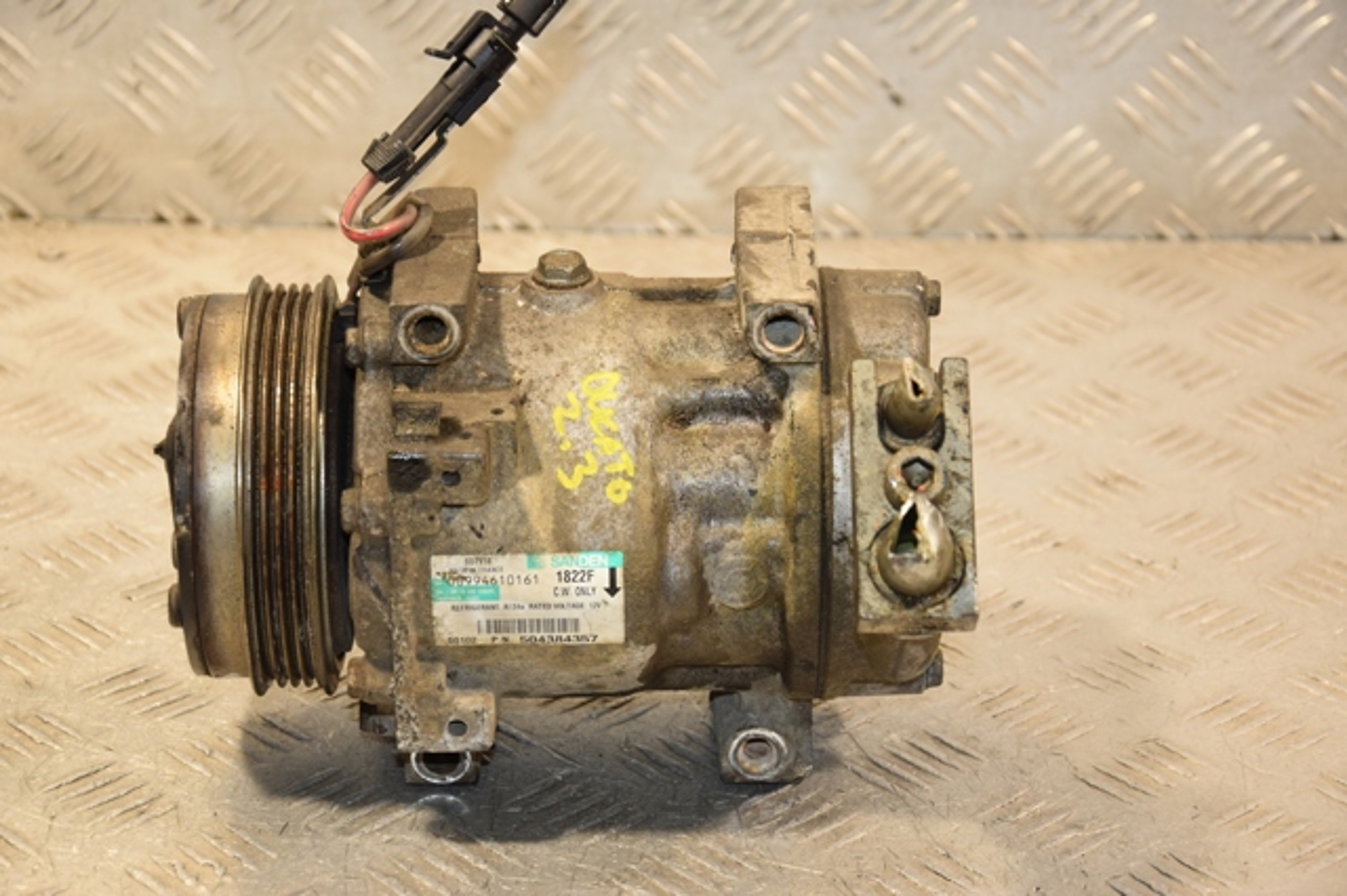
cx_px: 674
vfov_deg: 13.0
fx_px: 3927
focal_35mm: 105
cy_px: 448
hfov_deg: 19.5
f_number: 5.6
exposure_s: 1/200
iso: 800
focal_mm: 70
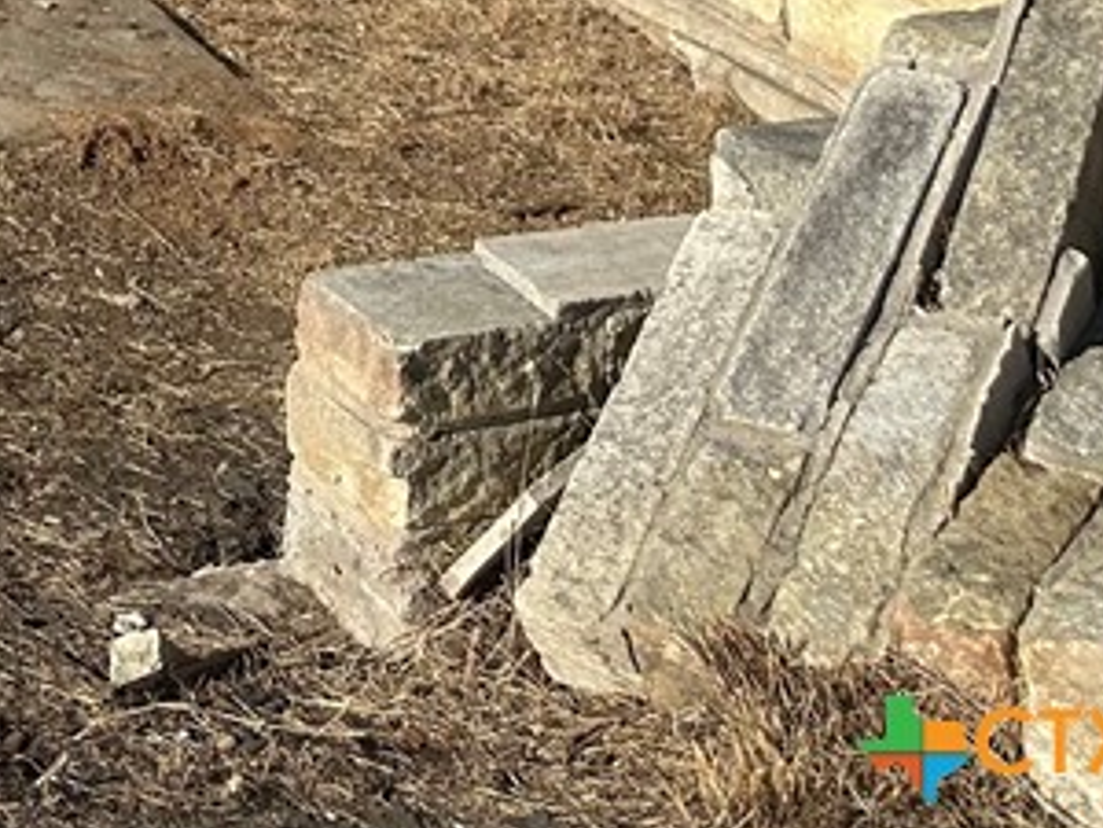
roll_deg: -1.5
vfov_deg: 16.0
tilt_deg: -5.8
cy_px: -537
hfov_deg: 20.8
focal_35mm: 82
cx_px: -489
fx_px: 2613
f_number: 1.78
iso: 80
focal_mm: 6.86
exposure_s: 1/7042
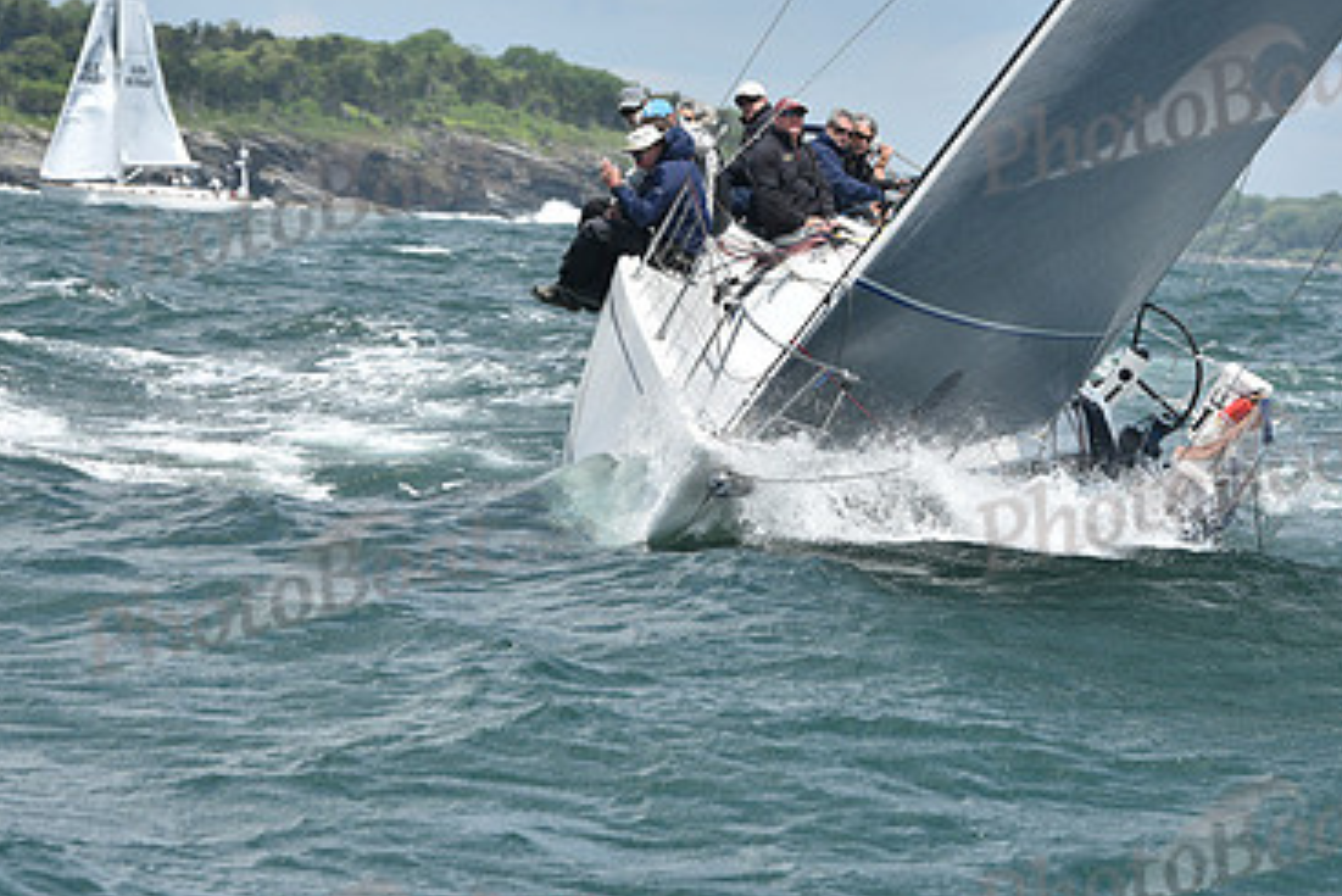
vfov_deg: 5.4
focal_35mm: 253
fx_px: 9434
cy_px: 342
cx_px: 790
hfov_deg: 8.1
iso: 250
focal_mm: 160
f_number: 7.1
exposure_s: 1/1250
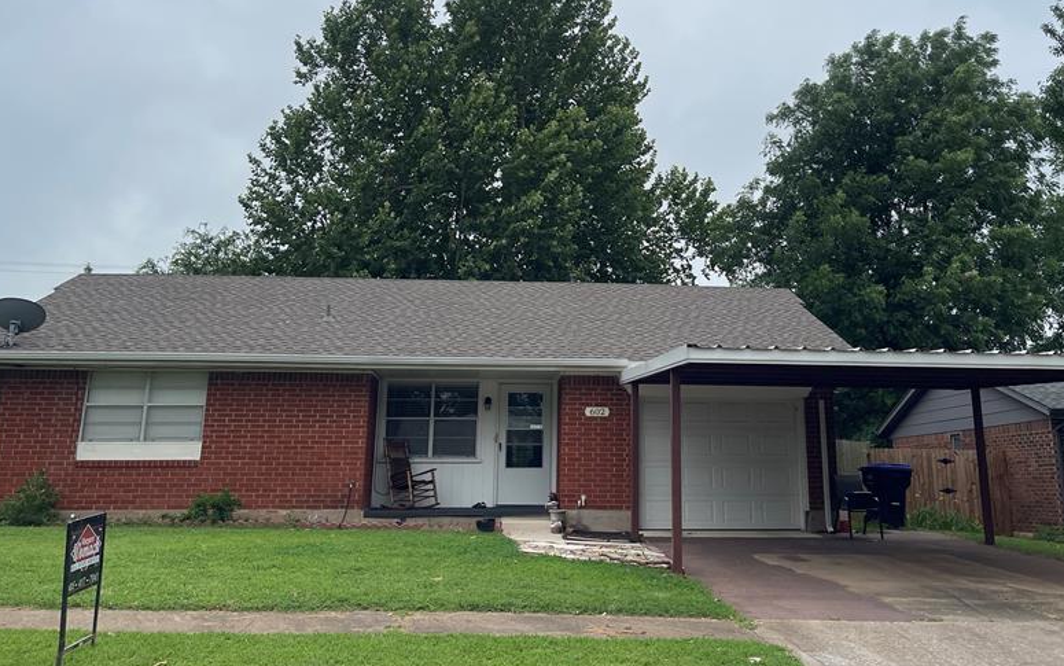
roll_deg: -0.5
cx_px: 603
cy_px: 194
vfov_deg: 35.7
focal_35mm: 35
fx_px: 1015
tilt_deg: +15.4
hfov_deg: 55.1
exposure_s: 1/2717
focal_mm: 5.1
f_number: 1.6
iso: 32
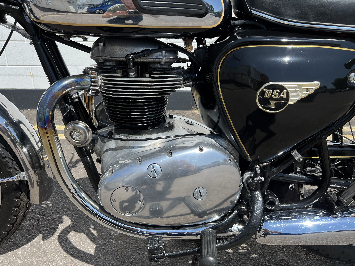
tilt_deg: -18.5
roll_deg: +0.1
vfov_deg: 53.1
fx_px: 267
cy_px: 133
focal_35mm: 26
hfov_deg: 67.3
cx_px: 178
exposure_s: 1/2299
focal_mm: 5.7
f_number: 1.5
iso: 50
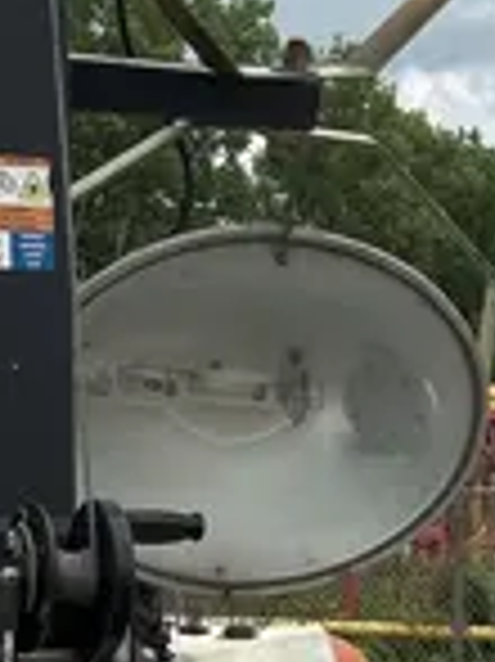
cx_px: 68
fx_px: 2482
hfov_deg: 11.3
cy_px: 606
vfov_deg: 15.0
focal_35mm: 130
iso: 50
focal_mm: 5.7
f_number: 1.5
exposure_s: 1/5319
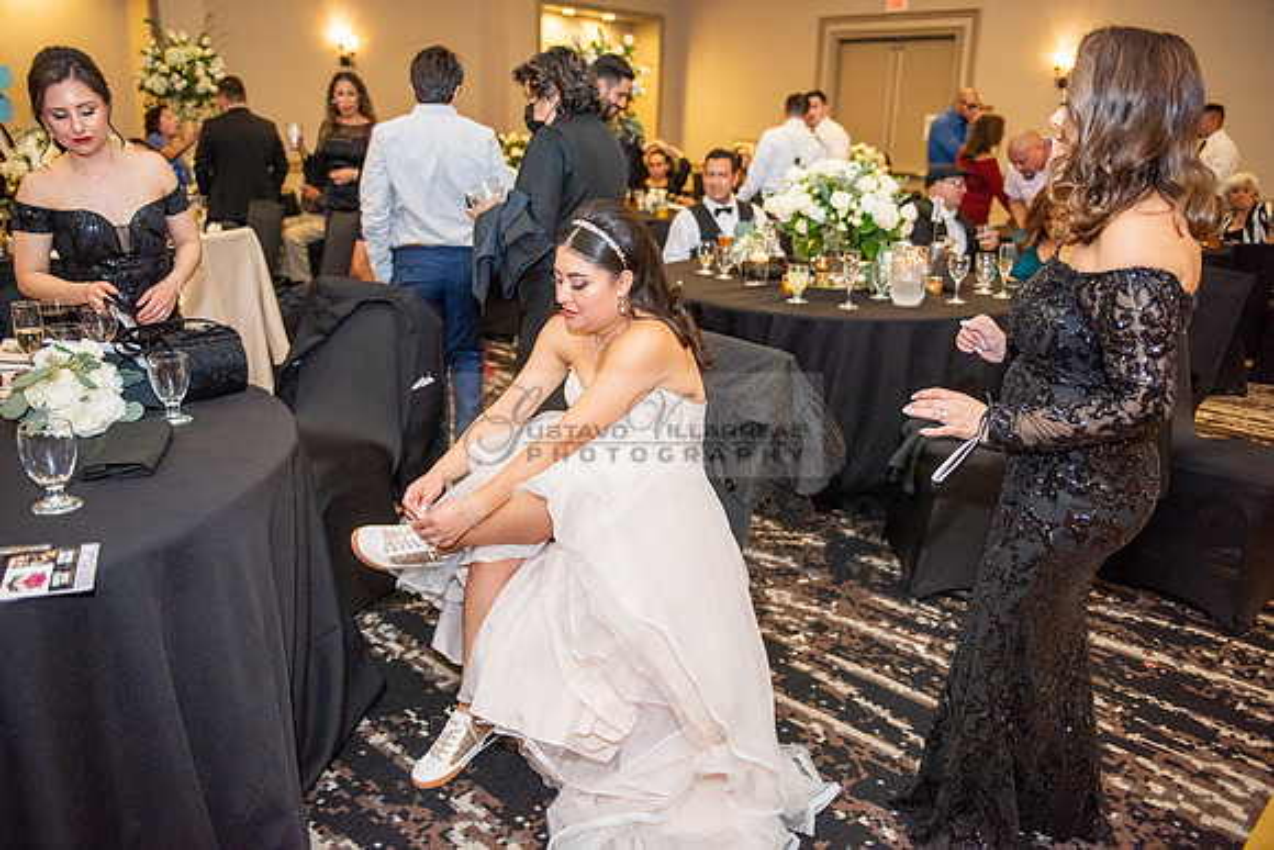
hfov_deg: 65.5
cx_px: 637
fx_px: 991
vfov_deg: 46.4
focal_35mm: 28
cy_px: 425
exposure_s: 1/250
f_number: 2.8
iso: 1600
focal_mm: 28
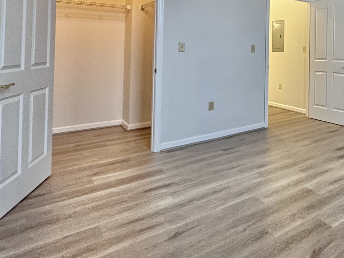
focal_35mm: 29
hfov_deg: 53.9
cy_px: 45
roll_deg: -0.8
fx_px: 288
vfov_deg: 45.3
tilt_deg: +0.8
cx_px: 310
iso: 500
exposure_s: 1/60
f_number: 2.2
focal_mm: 2.22
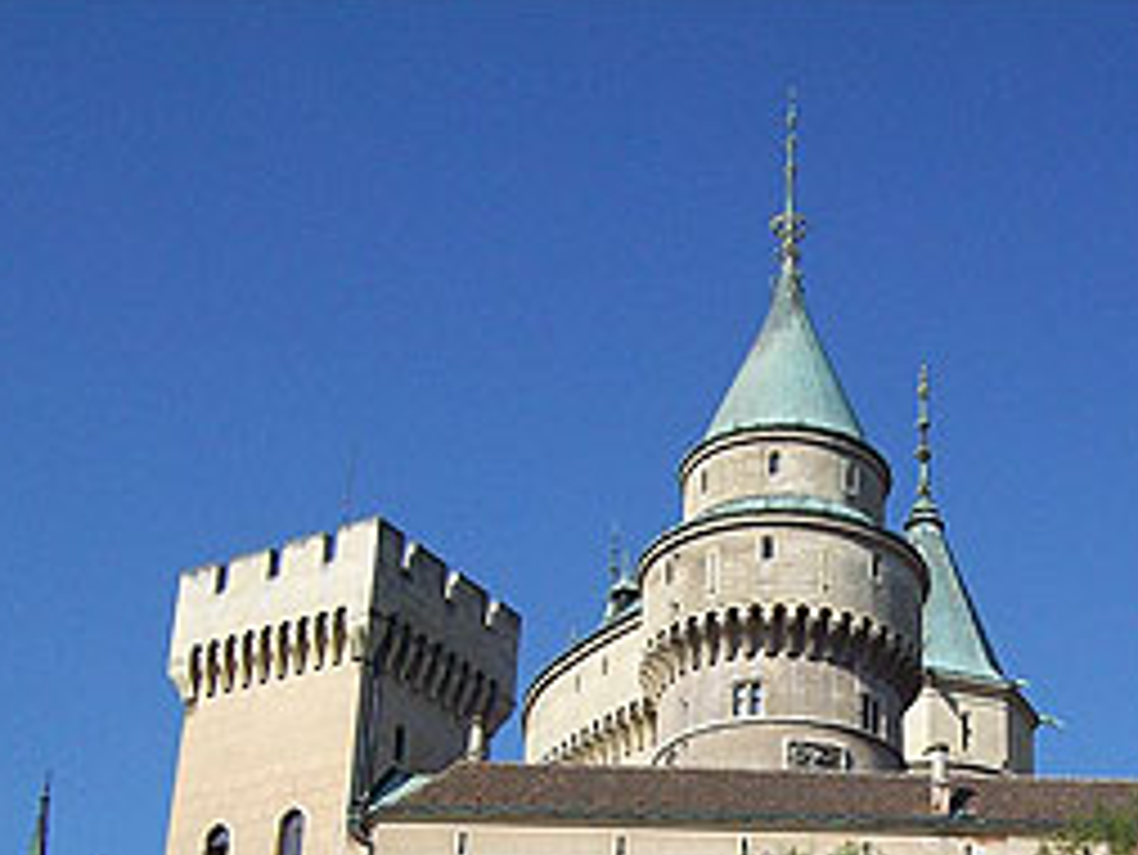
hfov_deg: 29.7
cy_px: 752
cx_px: 882
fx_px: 2105
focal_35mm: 64
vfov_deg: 22.5
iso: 80
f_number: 4.8
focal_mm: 6
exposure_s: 1/622
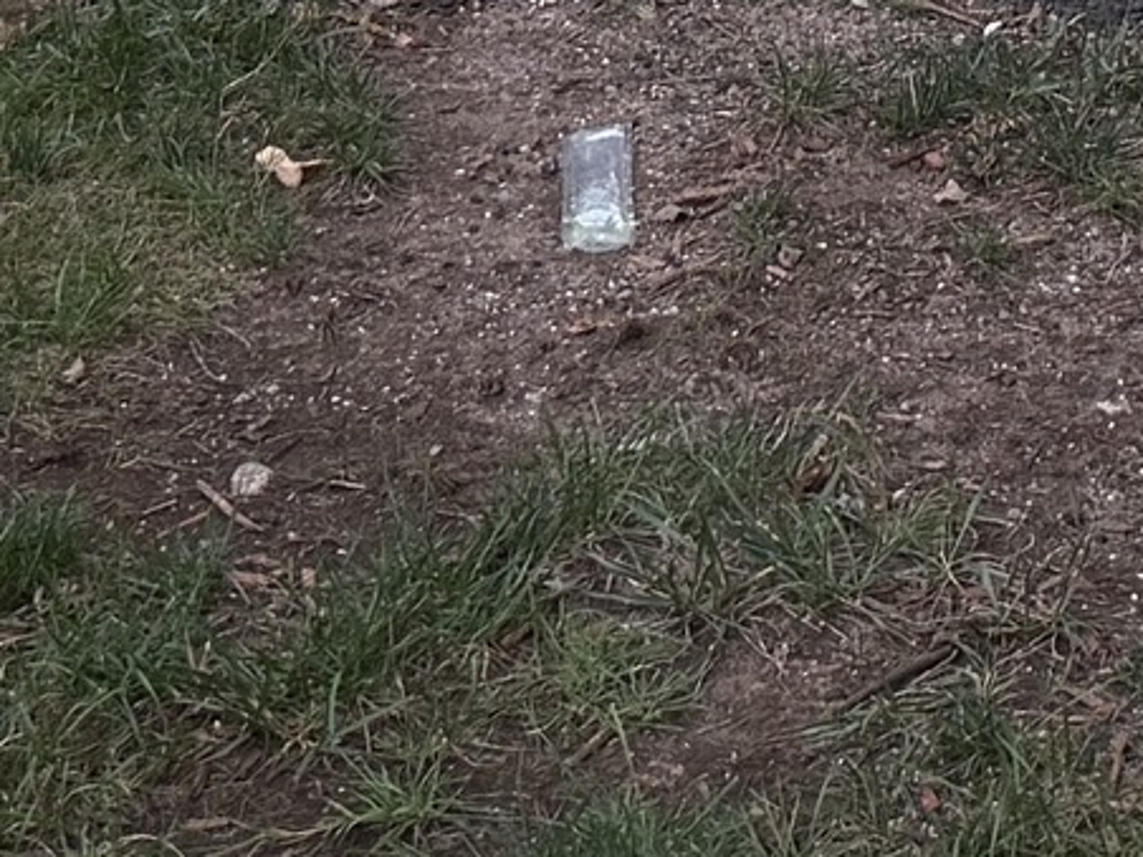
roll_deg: +1.6
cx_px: 1075
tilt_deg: -5.3
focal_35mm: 163
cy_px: -1797
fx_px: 5382
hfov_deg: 12.0
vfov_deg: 7.8
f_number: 1.78
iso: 100
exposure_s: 1/665
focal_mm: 6.76
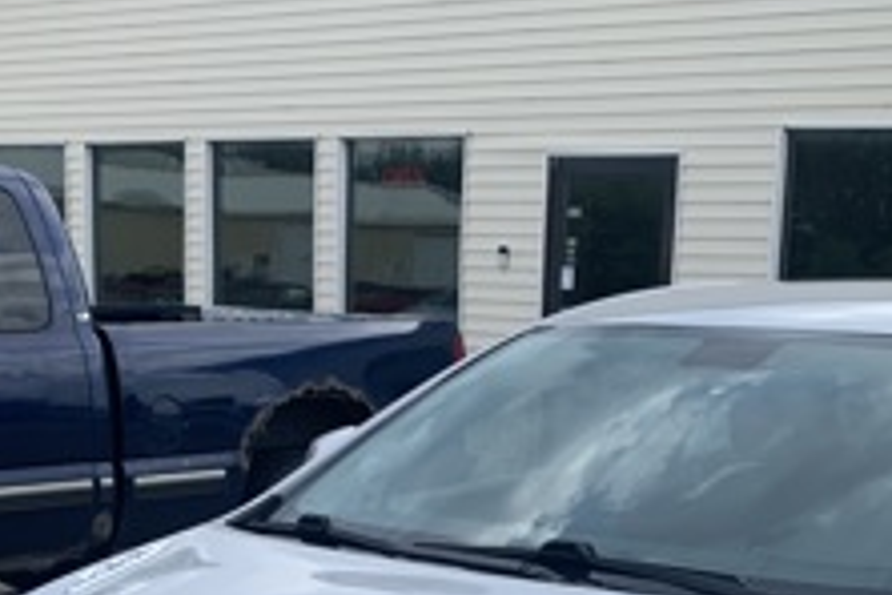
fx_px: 1933
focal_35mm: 78
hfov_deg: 26.0
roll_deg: -3.2
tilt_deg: -13.1
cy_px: 836
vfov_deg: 16.3
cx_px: 510
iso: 25
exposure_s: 1/1205
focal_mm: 4.25
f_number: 1.8
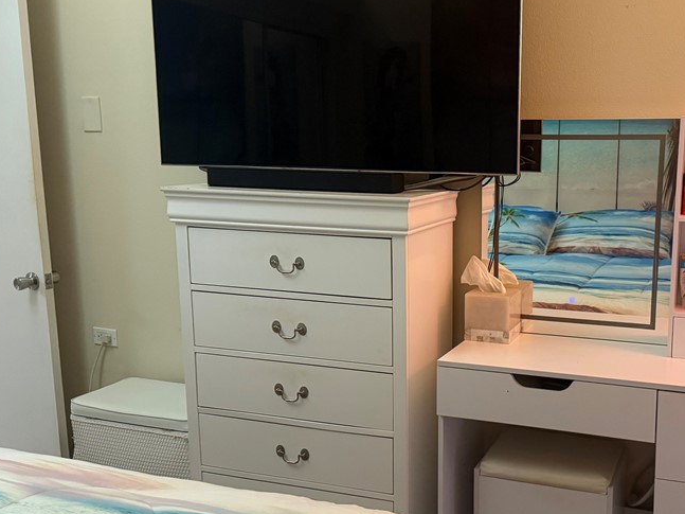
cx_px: 492
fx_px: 752
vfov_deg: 37.7
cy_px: 279
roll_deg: -0.3
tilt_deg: -9.8
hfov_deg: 47.6
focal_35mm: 38
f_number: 1.78
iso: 500
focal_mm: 6.76
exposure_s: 1/60
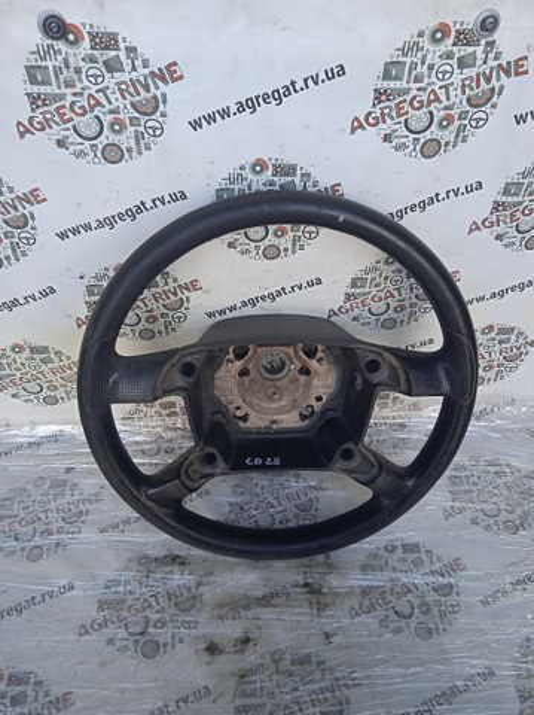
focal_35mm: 28
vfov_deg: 63.5
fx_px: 577
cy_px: 358
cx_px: 267
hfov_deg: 49.7
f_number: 2.2
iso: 198
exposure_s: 1/100
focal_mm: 3.43
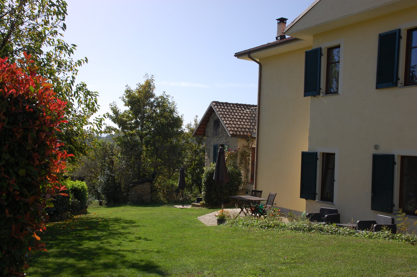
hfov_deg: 51.3
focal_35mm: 38
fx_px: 434
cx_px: 208
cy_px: 138
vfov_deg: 35.4
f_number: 13
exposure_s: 1/320
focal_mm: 25
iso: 400
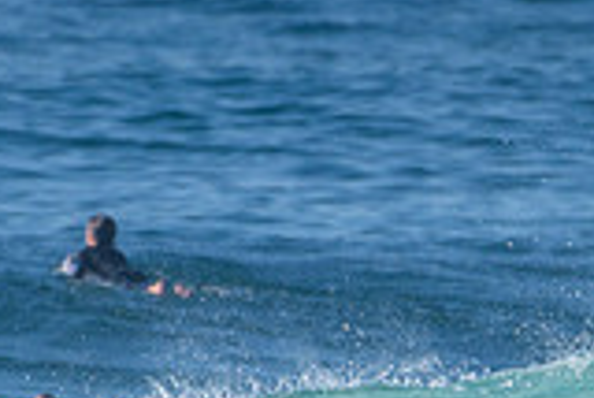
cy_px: 659
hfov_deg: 0.9
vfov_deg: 0.6
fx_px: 36745
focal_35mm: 2225
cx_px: 584
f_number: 5.6
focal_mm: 500
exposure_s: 1/2000
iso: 180
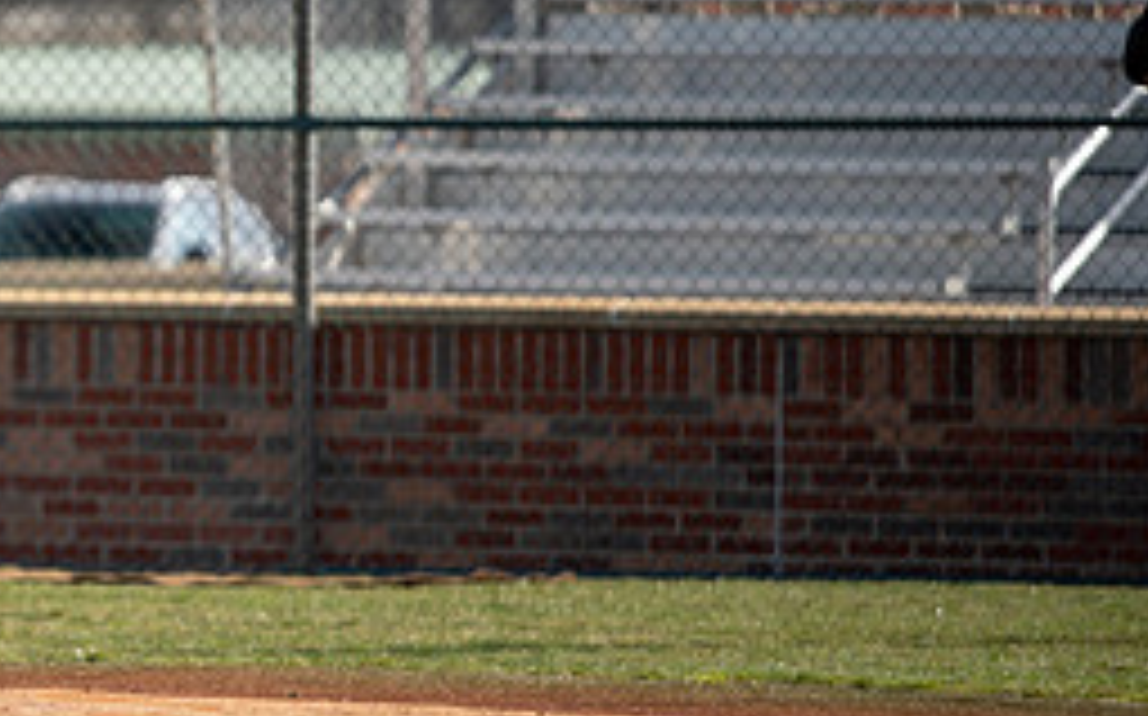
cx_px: -135
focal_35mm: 464
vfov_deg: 2.8
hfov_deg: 4.5
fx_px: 14507
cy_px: 381
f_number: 2.8
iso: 200
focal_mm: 200
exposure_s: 1/1000
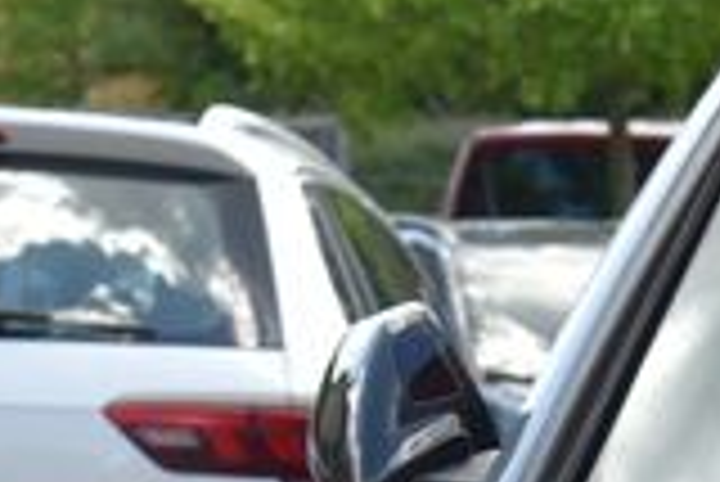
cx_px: 1530
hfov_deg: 5.4
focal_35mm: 371
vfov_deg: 3.6
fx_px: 7427
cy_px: 1275
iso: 500
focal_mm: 58
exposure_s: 1/250
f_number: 8
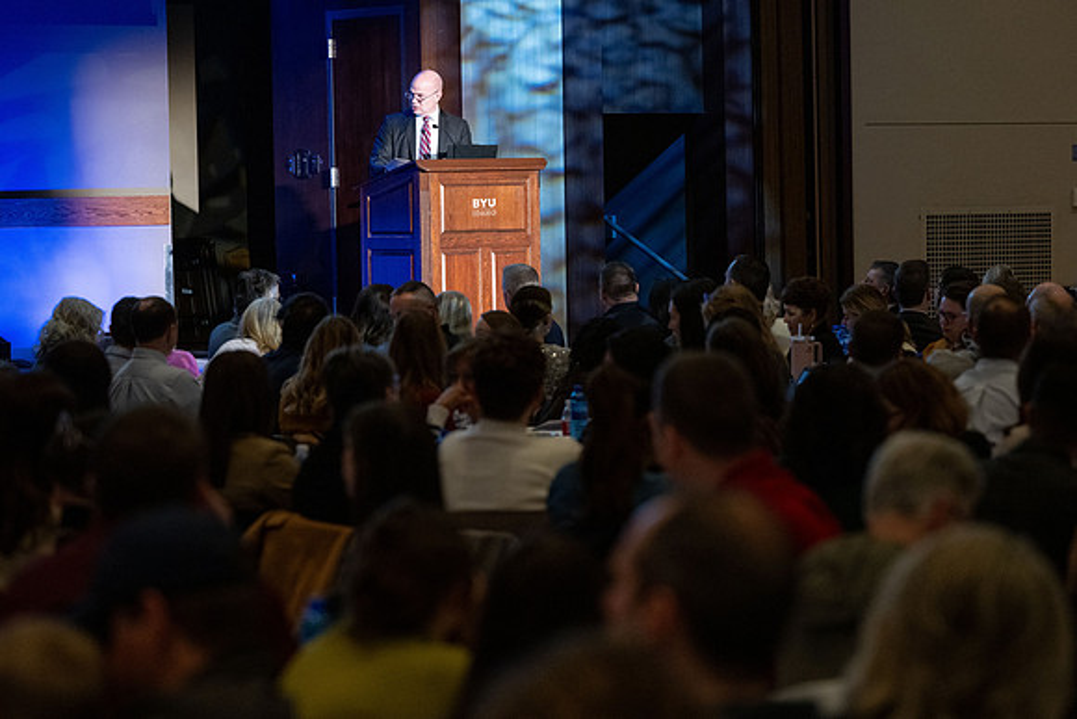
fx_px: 4198
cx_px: 622
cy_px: 375
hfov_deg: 14.6
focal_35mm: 140
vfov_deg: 9.8
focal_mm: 120
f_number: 3.5
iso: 2000
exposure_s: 1/160
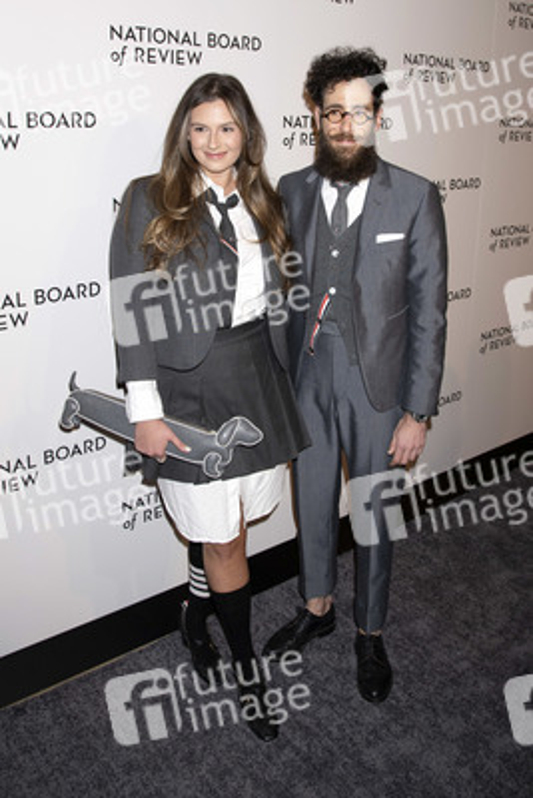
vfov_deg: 73.7
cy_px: 399
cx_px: 266
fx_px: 532
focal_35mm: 24
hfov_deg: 53.2
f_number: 7.1
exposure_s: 1/200
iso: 400
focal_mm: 24
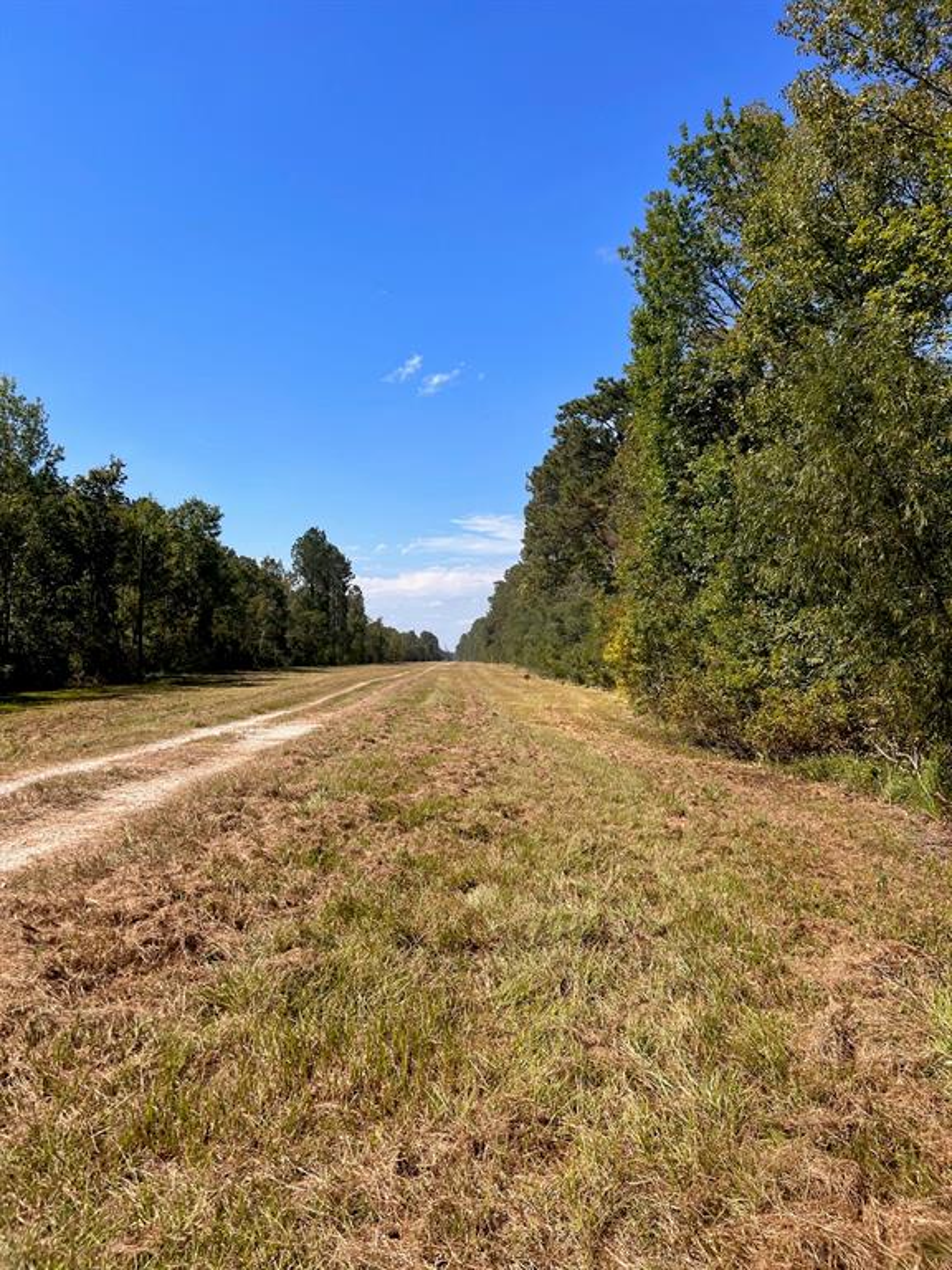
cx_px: 476
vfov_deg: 67.3
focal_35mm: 26
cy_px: 635
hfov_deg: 53.1
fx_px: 953
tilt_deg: +1.8
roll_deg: +0.4
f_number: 1.5
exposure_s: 1/3831
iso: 50
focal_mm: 5.7
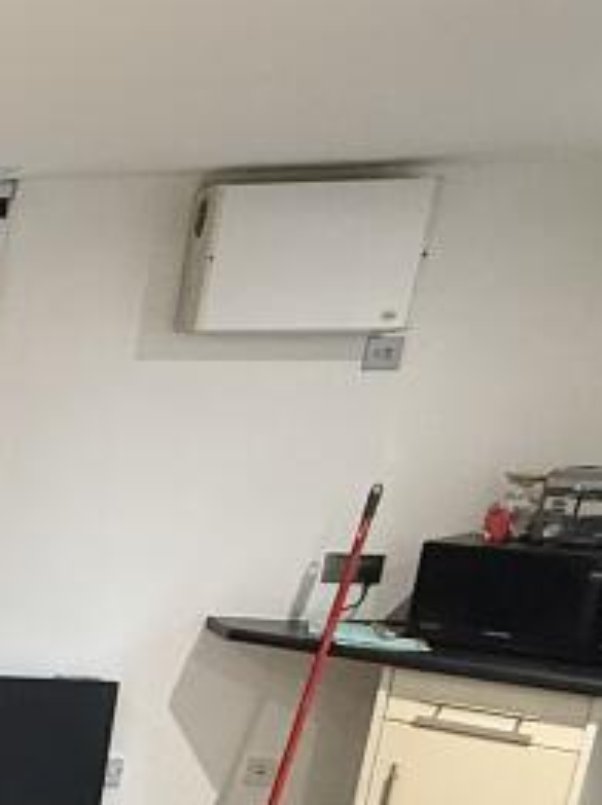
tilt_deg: -15.3
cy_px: 731
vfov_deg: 33.1
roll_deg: +0.2
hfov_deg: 17.9
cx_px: -617
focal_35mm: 55
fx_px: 1278
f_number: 2.2
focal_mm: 2.22
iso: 400
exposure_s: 1/50
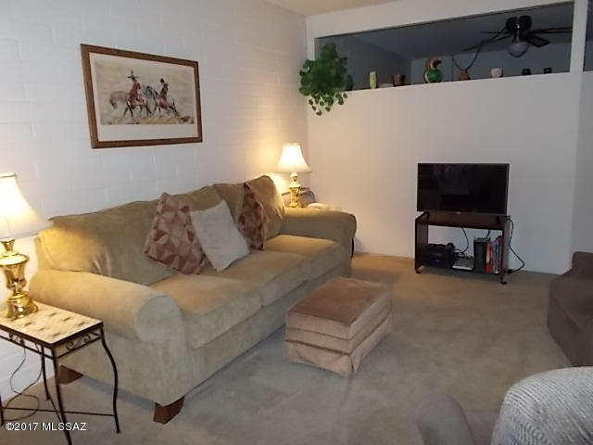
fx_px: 445
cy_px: 222
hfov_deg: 67.3
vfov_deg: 53.1
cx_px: 296
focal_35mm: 26
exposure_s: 1/25
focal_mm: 4.6
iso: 200
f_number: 3.2
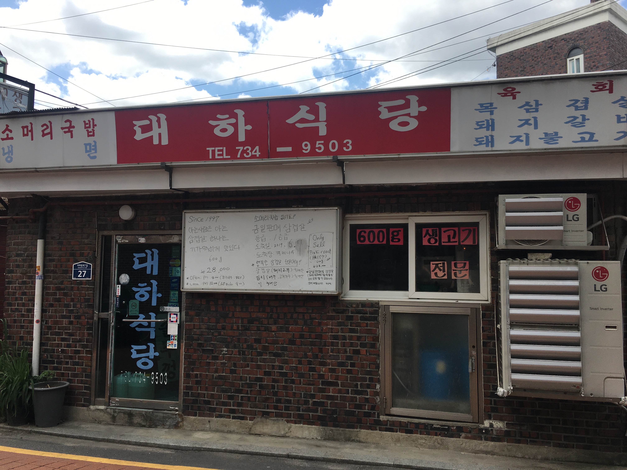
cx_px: 314
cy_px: 235
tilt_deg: +6.5
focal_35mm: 29
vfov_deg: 48.2
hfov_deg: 61.7
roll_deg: -1.3
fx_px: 525
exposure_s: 1/827
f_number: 2.2
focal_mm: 4.15
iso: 25
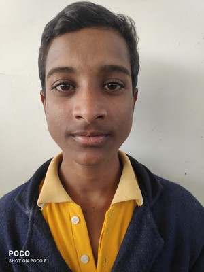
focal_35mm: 20
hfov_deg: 66.0
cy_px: 136
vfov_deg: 81.7
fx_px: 157
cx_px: 102
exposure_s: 1/100
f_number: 1.9
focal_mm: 3.94
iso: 122
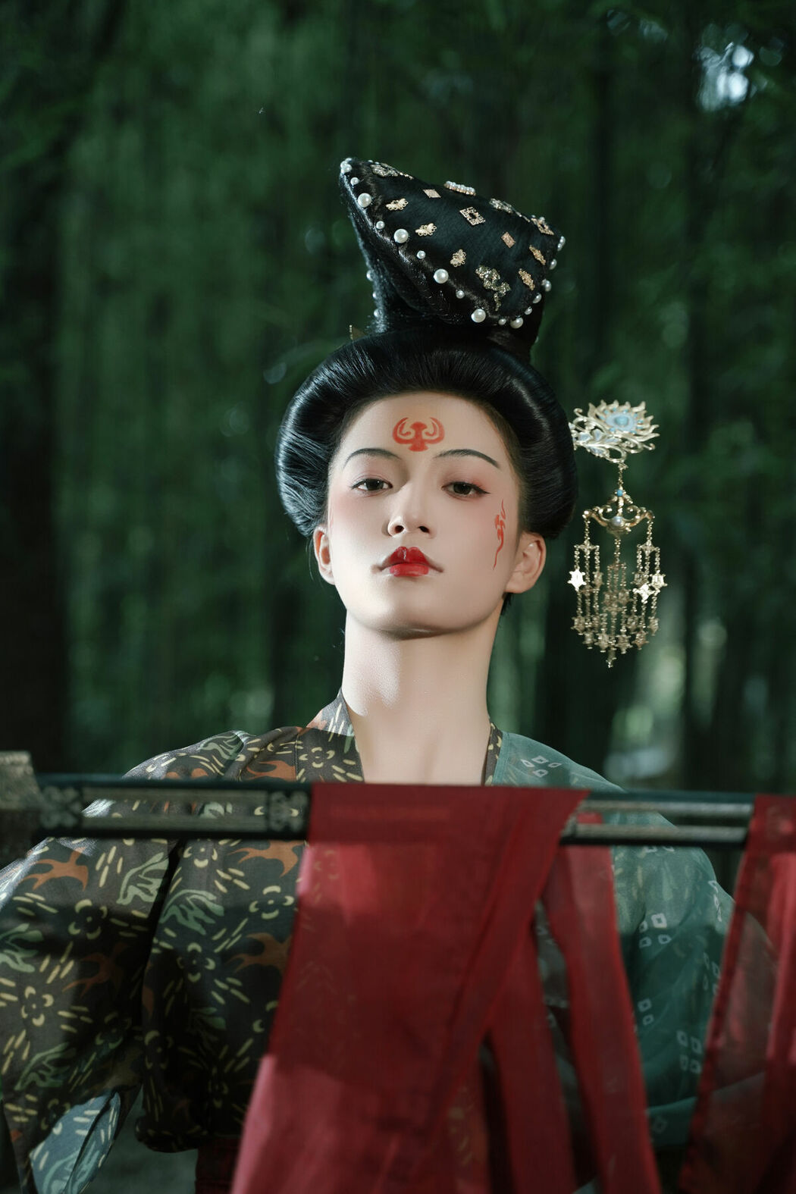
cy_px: 597
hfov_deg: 20.0
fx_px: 2255
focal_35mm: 68
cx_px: 398
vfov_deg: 29.7
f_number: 3.5
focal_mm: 68
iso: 1250
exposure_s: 1/125
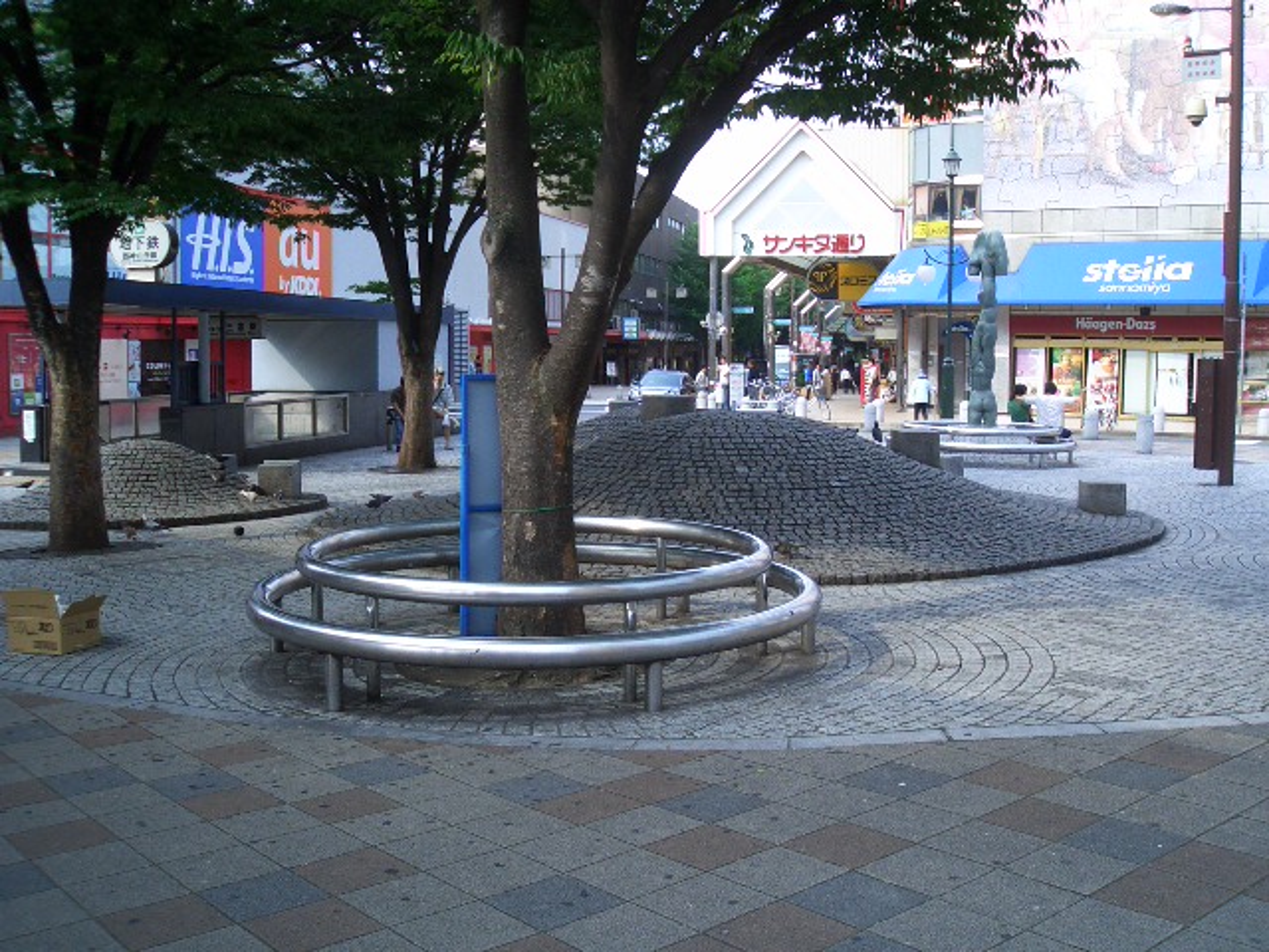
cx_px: 634
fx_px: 1320
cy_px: 476
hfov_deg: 51.4
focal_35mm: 36
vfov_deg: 39.7
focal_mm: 4.8
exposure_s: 1/100
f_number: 4
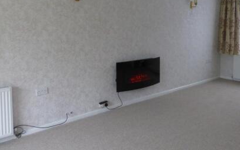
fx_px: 249
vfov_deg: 32.9
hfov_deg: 50.0
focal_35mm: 38
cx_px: 171
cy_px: 37
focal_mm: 4.3
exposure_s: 1/25
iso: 400
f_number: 3.3
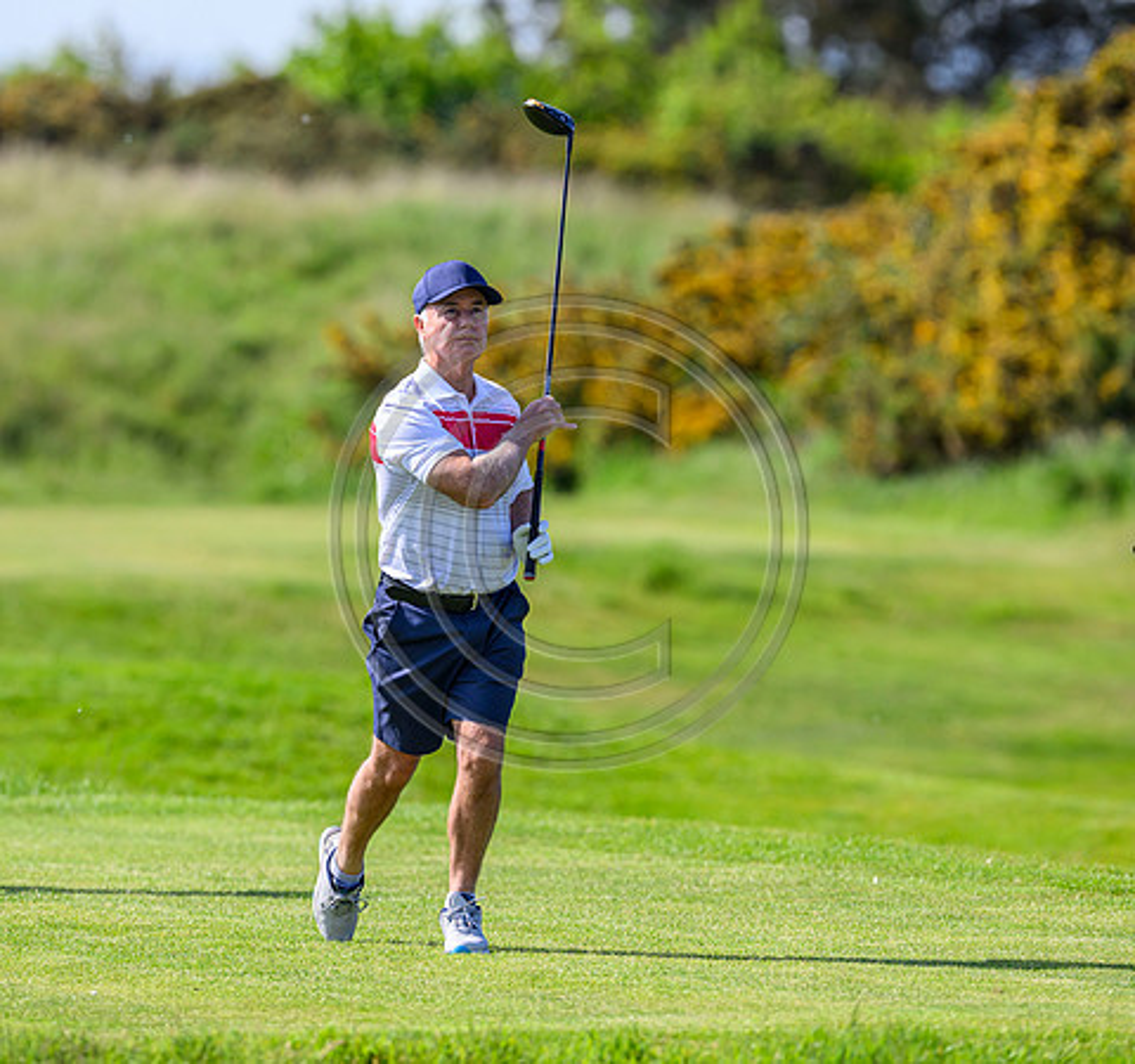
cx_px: 582
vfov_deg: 3.3
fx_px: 18470
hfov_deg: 3.5
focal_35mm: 514
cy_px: 510
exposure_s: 1/2500
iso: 500
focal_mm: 400
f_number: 4.5
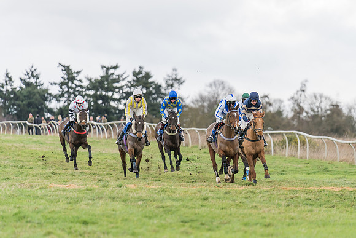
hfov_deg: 7.4
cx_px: 218
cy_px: 96
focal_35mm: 279
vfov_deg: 4.9
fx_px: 2756
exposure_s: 1/1000
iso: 800
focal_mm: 191
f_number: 2.8
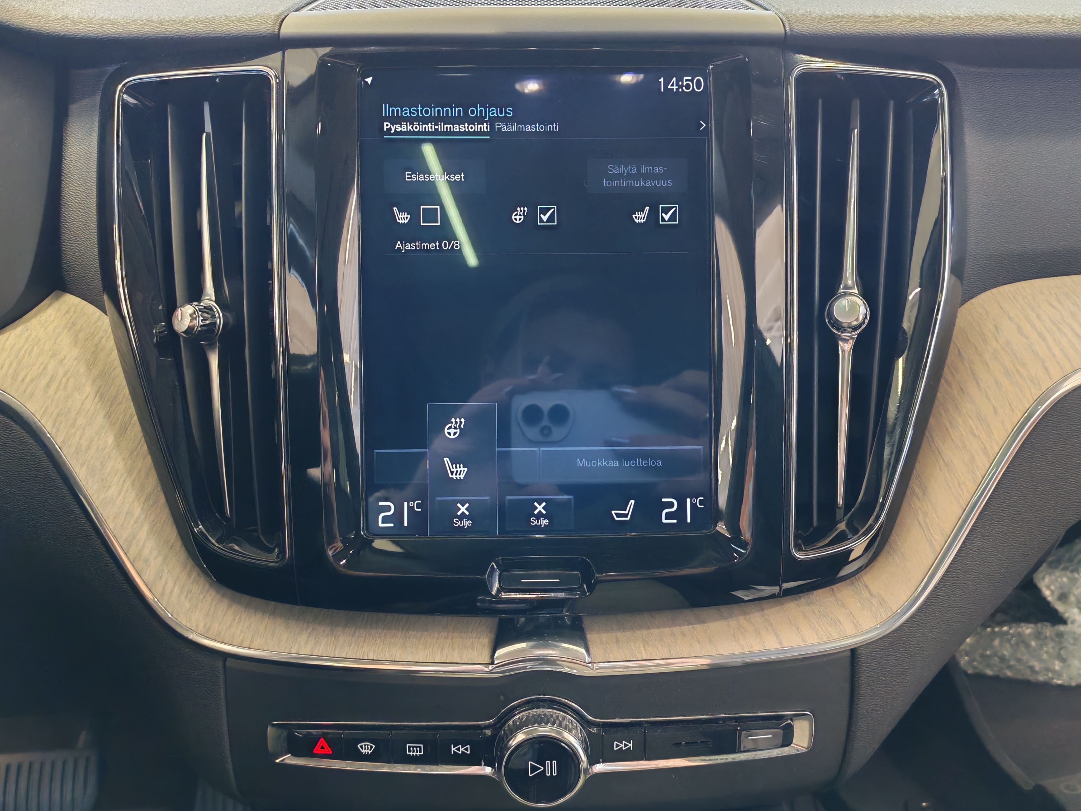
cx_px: 540
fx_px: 1031
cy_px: 406
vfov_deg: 42.9
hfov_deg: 55.4
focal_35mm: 33
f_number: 1.9
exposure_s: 1/50
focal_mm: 6.12
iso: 1965
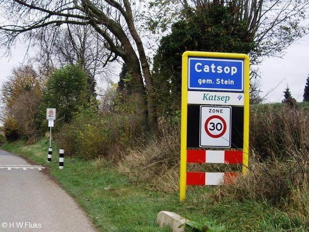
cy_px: 116
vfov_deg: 37.7
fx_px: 339
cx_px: 154
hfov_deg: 49.0
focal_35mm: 38
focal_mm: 7.9
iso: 64
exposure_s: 1/250
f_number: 2.8
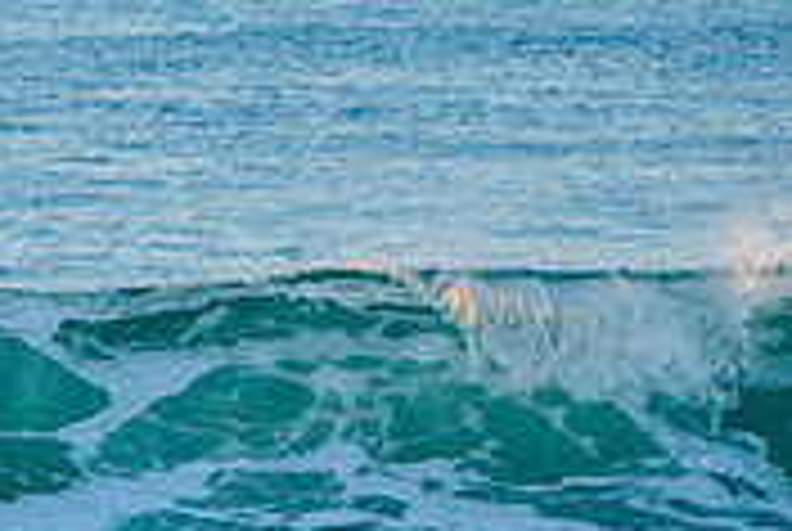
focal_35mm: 922
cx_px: -508
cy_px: 403
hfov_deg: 2.2
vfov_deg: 1.5
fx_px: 20318
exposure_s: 1/400
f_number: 5.6
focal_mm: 280
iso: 200
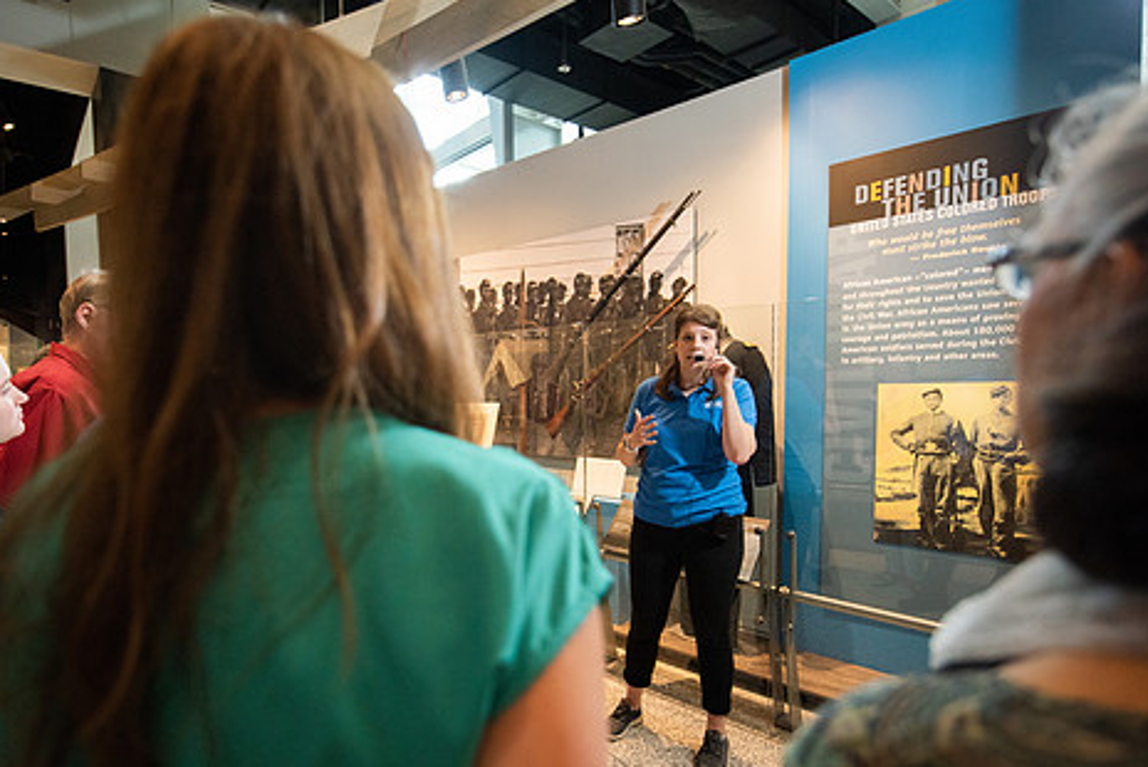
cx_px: 478
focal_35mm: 20
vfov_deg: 61.7
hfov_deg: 83.2
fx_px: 638
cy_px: 437
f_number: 2.8
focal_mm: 16
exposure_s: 1/200
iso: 1600
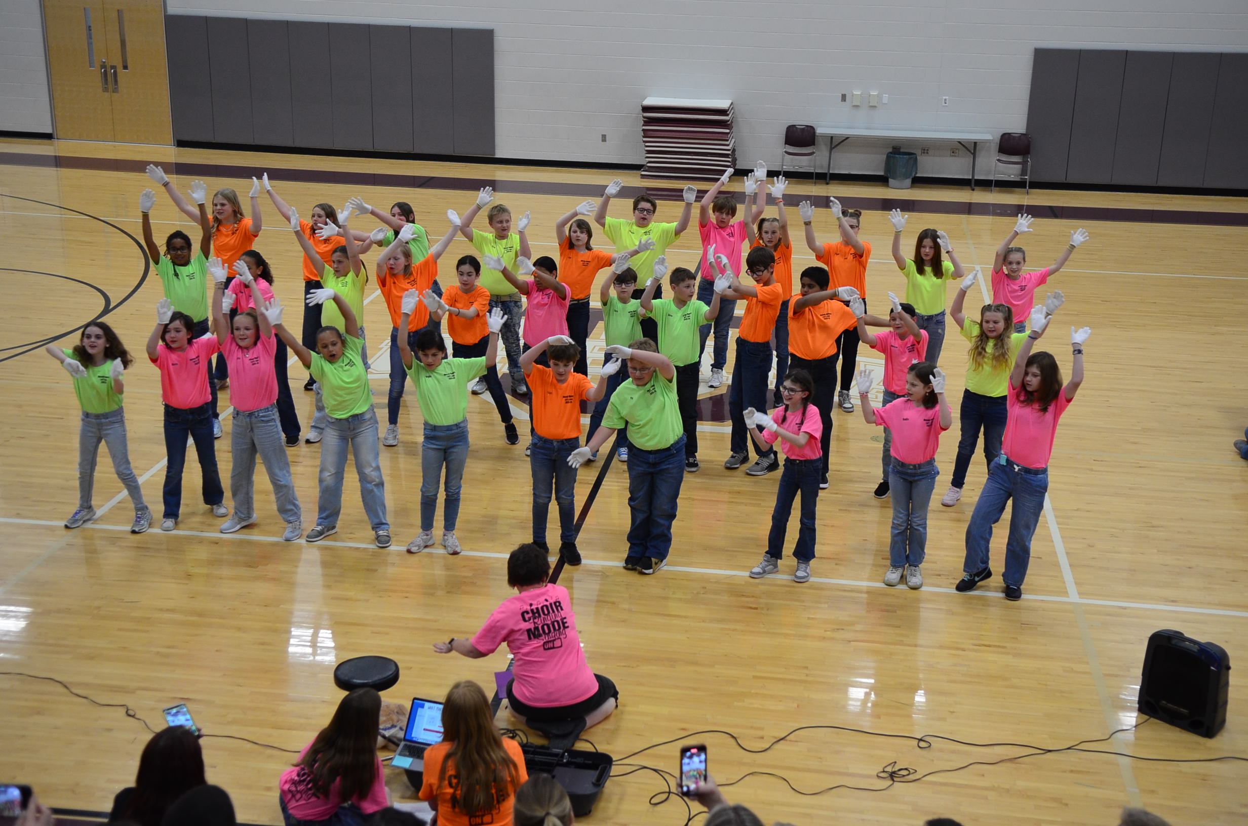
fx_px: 1609
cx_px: 624
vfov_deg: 28.8
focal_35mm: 46
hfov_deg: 42.4
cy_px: 413
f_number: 2.8
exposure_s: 1/200
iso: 720
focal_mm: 31
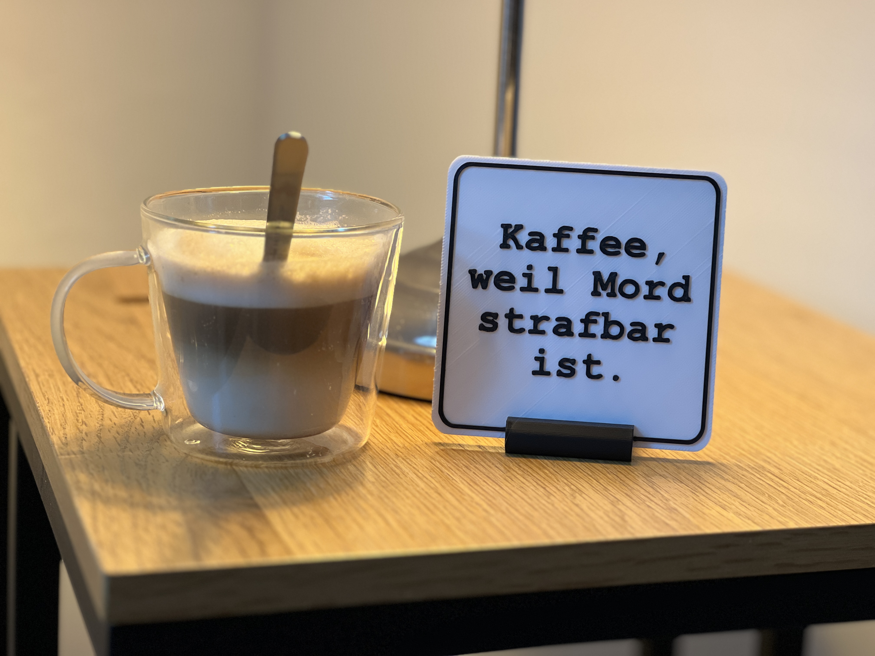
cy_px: 328
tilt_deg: -11.7
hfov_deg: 25.3
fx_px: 1946
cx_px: 438
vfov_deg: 19.1
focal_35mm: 77
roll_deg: -1.5
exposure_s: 1/33
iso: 125
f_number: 2.8
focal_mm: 9
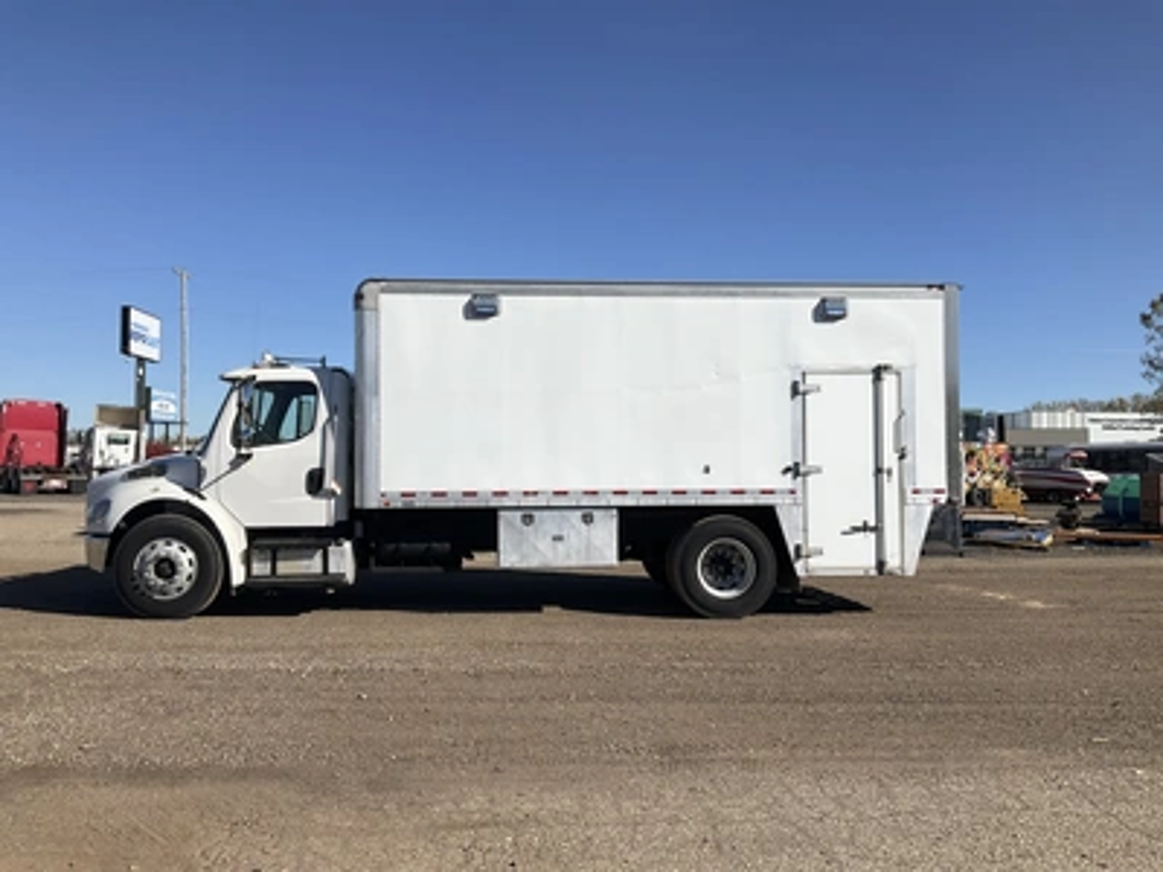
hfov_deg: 61.7
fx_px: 974
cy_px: 436
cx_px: 582
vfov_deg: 48.2
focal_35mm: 29
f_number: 1.8
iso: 25
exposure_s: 1/3125
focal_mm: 3
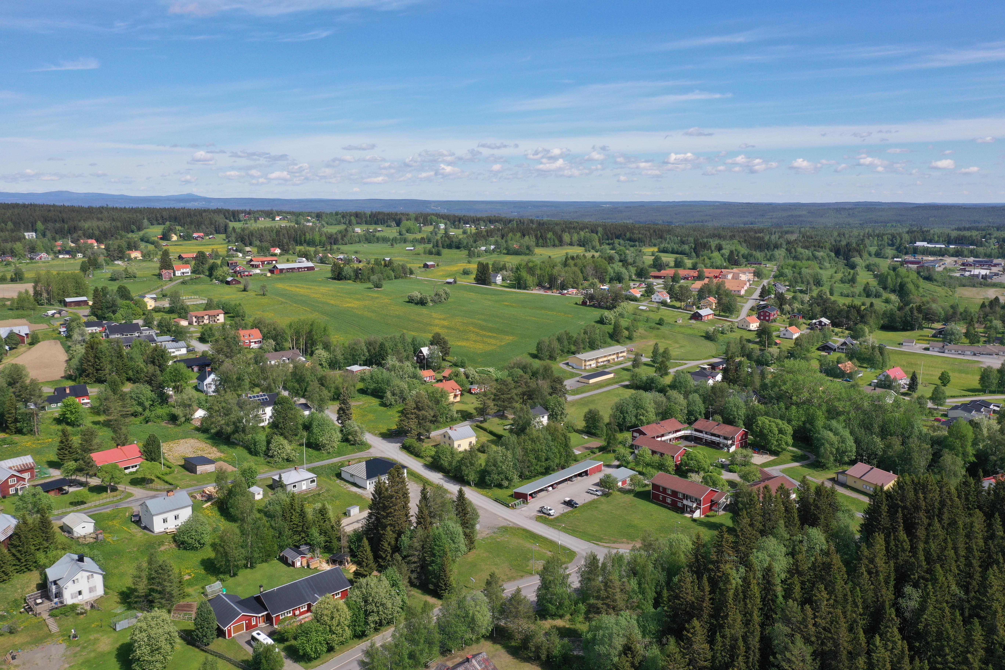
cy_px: 335
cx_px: 502
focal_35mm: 28
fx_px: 782
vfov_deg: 46.4
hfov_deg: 65.5
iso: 100
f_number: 5.6
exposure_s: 1/500
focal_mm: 10.26
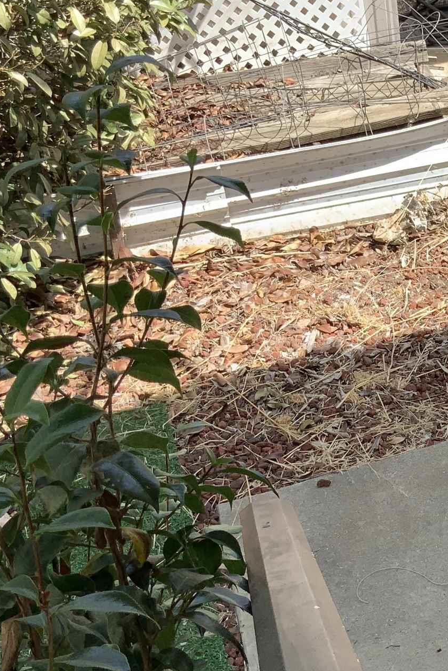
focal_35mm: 73
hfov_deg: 17.6
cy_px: 327
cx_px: 570
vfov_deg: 27.7
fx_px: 1363
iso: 16
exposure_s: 1/657
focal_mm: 3
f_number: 1.8
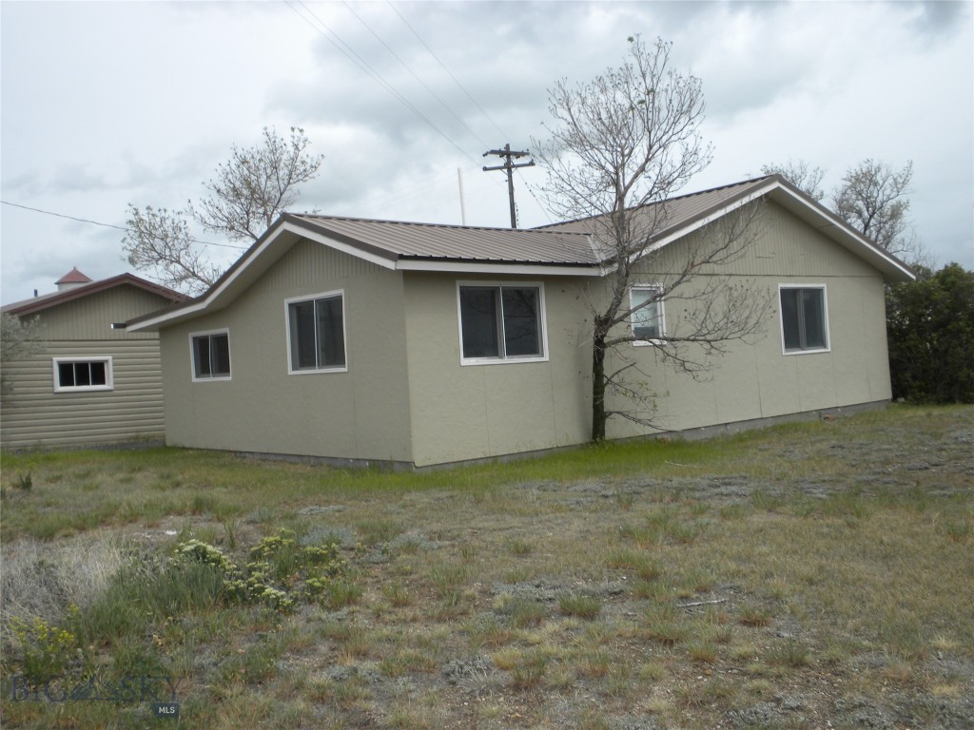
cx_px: 487
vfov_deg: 38.7
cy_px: 365
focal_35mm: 37
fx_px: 1041
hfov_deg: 50.1
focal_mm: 6.6
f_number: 10
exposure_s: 1/110
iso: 64
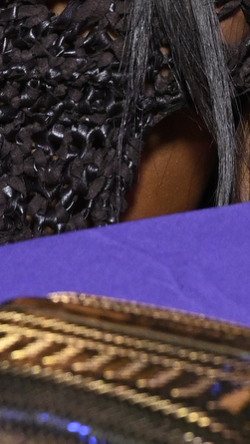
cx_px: 346
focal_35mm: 254
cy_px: -441
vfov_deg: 8.1
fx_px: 2987
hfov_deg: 4.8
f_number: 5.6
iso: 1600
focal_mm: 36
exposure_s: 1/100
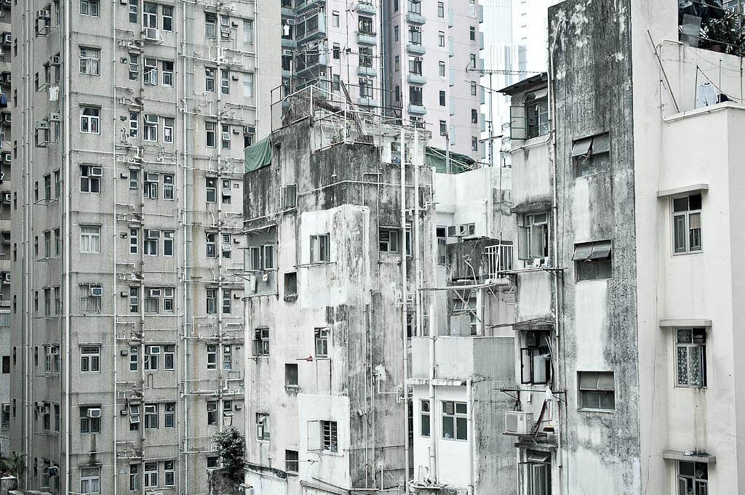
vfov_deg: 26.9
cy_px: 248
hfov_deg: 39.6
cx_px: 372
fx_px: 1034
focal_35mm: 50
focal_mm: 50
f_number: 8
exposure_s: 1/100
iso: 200
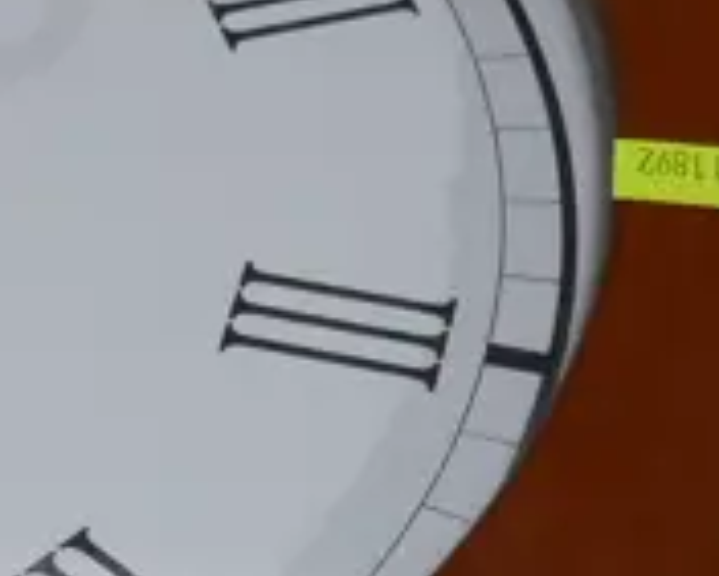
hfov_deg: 9.6
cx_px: -494
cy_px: 351
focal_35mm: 193
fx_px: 4109
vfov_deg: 8.0
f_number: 4.5
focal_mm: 17
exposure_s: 1/60
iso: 200
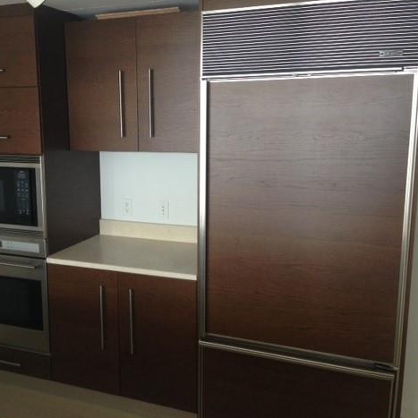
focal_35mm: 40
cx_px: 149
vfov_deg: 41.9
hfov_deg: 41.5
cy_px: 209
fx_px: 546
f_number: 2.4
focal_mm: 4.12
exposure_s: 1/20
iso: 100
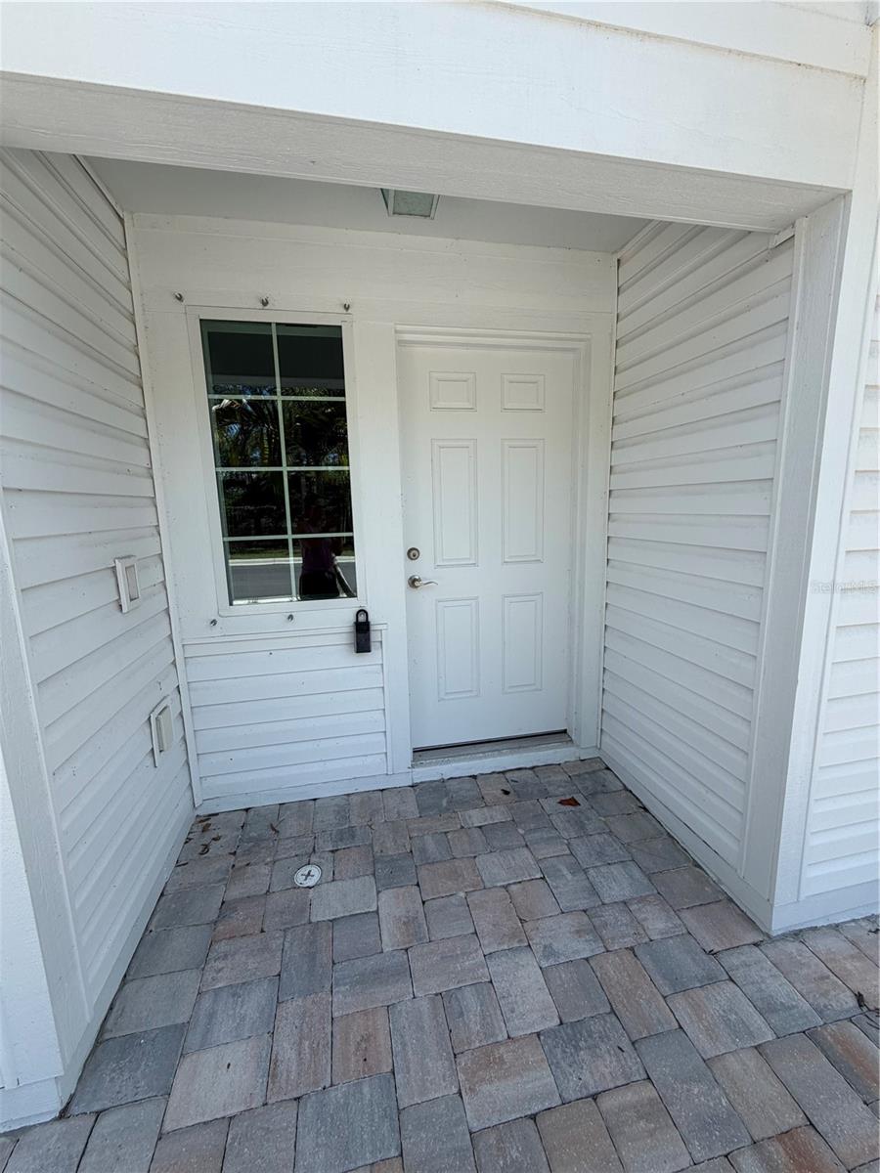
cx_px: 440
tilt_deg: -8.9
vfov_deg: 102.1
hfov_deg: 85.7
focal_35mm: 14
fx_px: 475
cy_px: 586
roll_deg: +1.9
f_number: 2.2
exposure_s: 1/502
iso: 40
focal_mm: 2.22
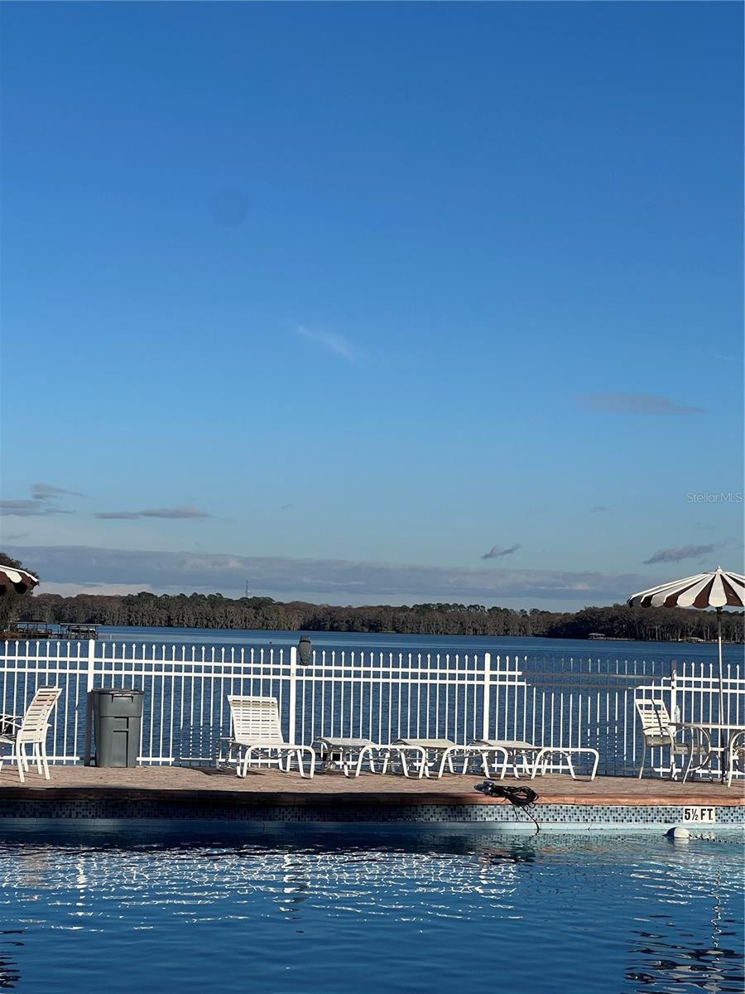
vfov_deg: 25.3
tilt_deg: +2.5
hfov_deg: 19.1
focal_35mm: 77
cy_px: 497
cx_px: 372
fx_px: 2210
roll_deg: -1.4
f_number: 2.8
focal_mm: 9
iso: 32
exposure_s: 1/1309
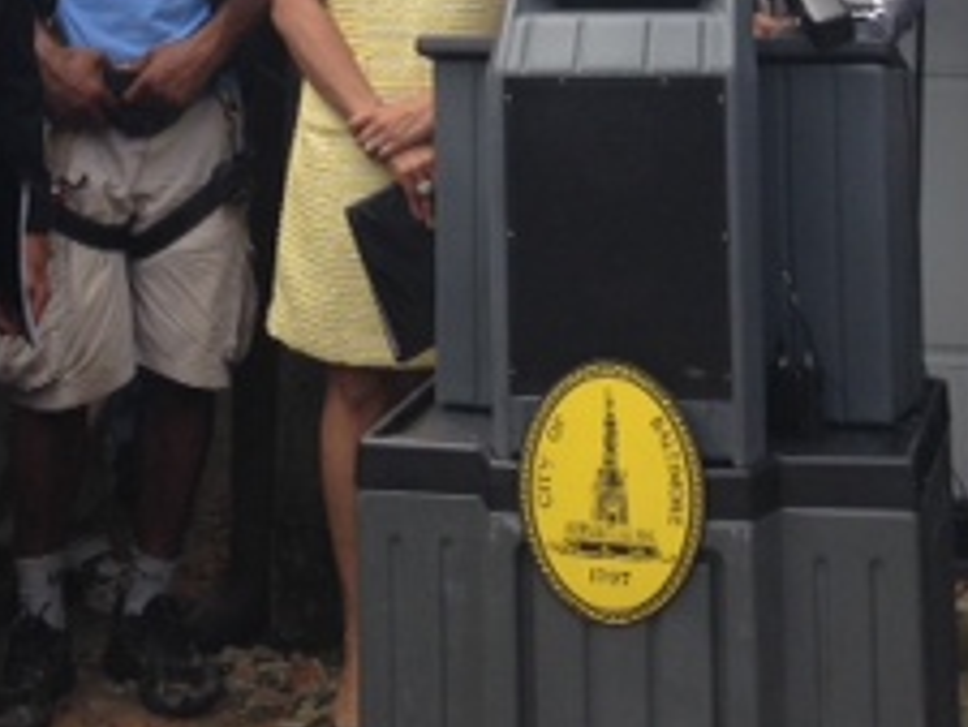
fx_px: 2630
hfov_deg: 20.8
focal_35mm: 94
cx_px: 594
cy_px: -228
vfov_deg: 15.0
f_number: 2.4
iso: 50
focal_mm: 4.12
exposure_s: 1/324
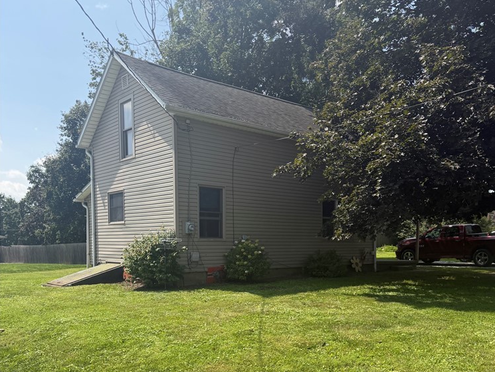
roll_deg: -0.1
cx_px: 254
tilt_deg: -2.3
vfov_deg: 42.0
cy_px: 265
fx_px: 472
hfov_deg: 55.3
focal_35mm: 33
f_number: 1.78
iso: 100
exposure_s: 1/4405
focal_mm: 6.76
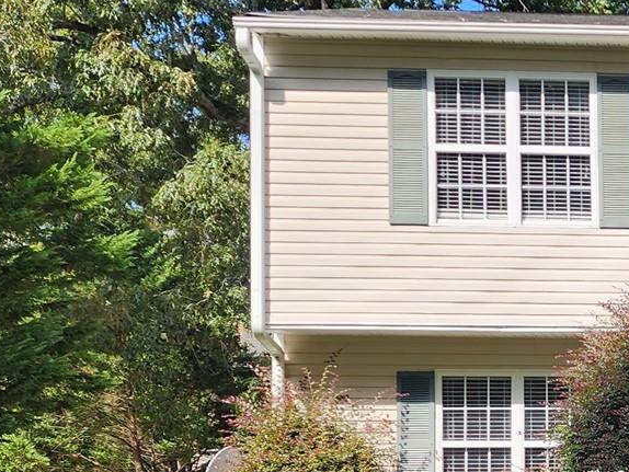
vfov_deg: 17.7
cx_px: 884
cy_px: 436
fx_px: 1491
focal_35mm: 82
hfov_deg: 21.0
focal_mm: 6.4
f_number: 1.8
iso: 12
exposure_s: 1/363
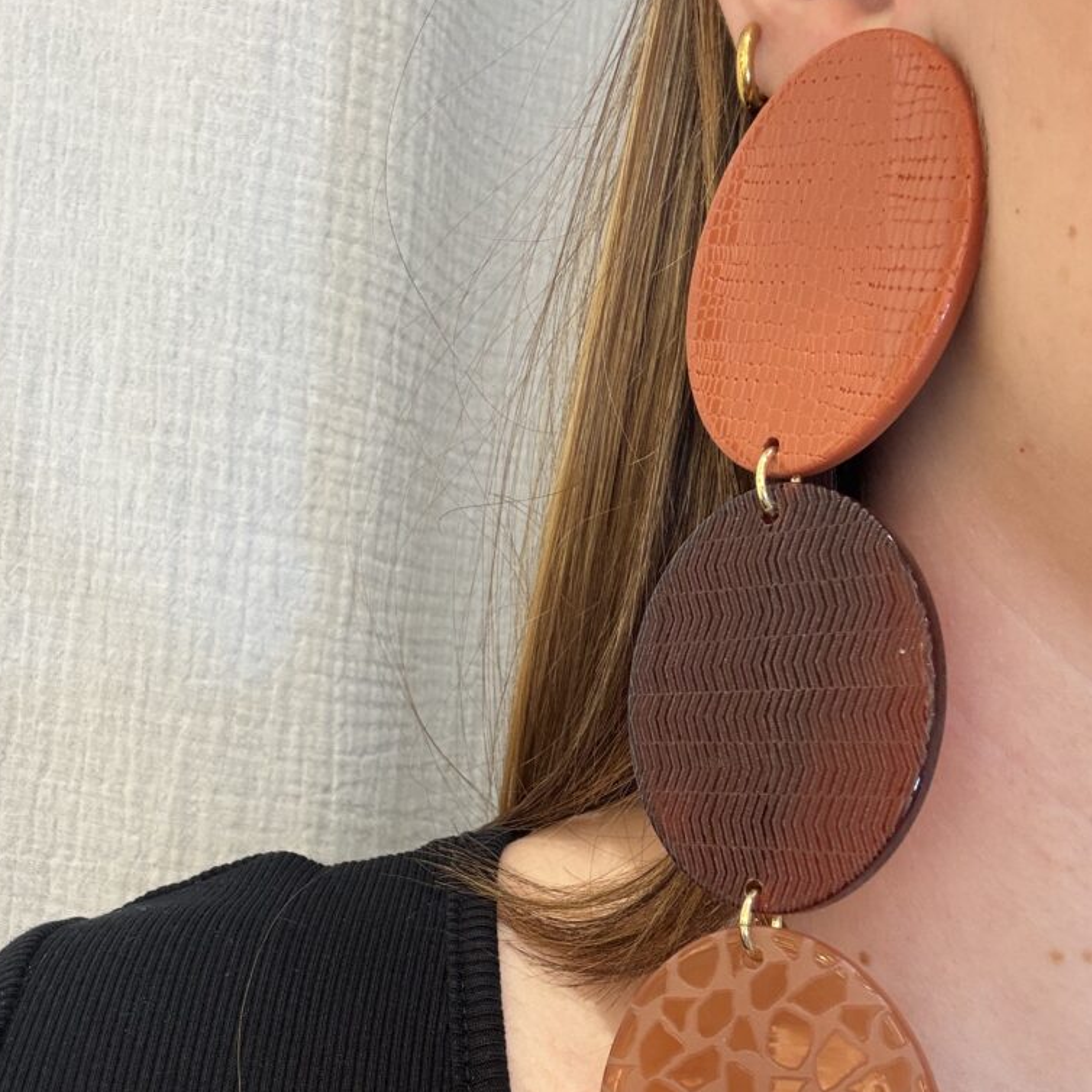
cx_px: 539
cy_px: 710
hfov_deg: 46.0
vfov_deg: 45.5
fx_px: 1285
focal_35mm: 36
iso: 80
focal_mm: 2.69
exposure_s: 1/50
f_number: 1.9
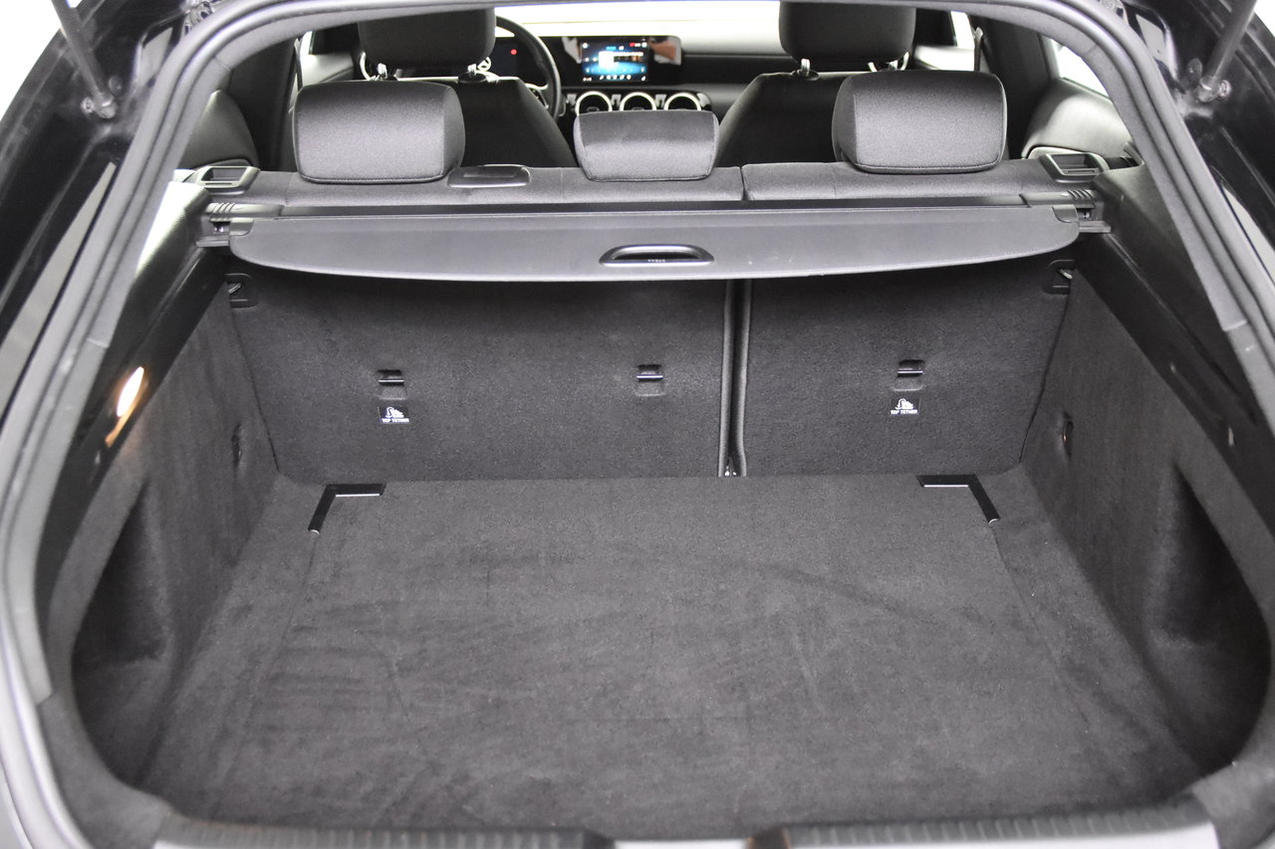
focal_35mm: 46
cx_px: 638
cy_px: 424
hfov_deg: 42.3
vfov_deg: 28.9
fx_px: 1647
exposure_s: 1/50
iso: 8000
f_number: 3.3
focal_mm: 31
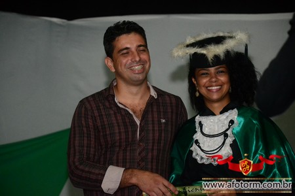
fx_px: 1377
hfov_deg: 12.2
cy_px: 98
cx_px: 148
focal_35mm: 168
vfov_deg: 8.2
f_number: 5.6
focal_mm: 112
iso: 3200
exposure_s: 1/80
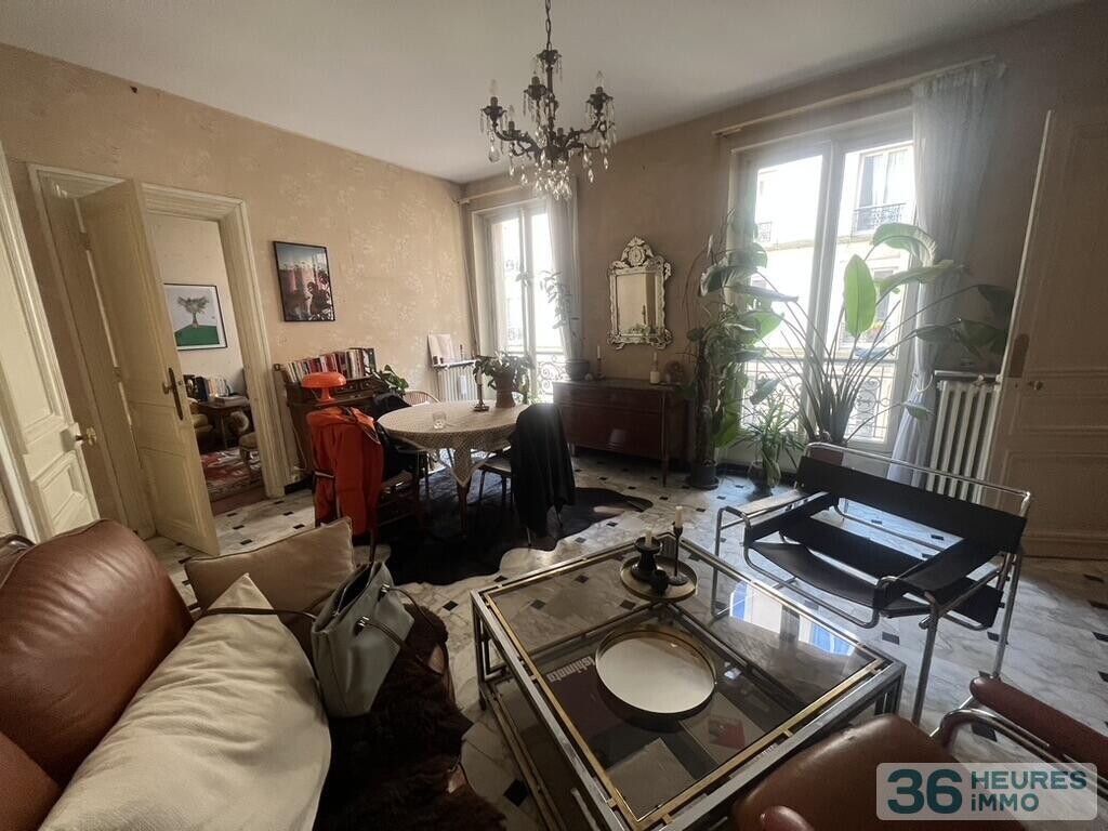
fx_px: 416
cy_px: 416
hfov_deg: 106.2
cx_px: 554
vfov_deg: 89.9
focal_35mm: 13
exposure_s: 1/60
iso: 250
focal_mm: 1.57
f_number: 1.8
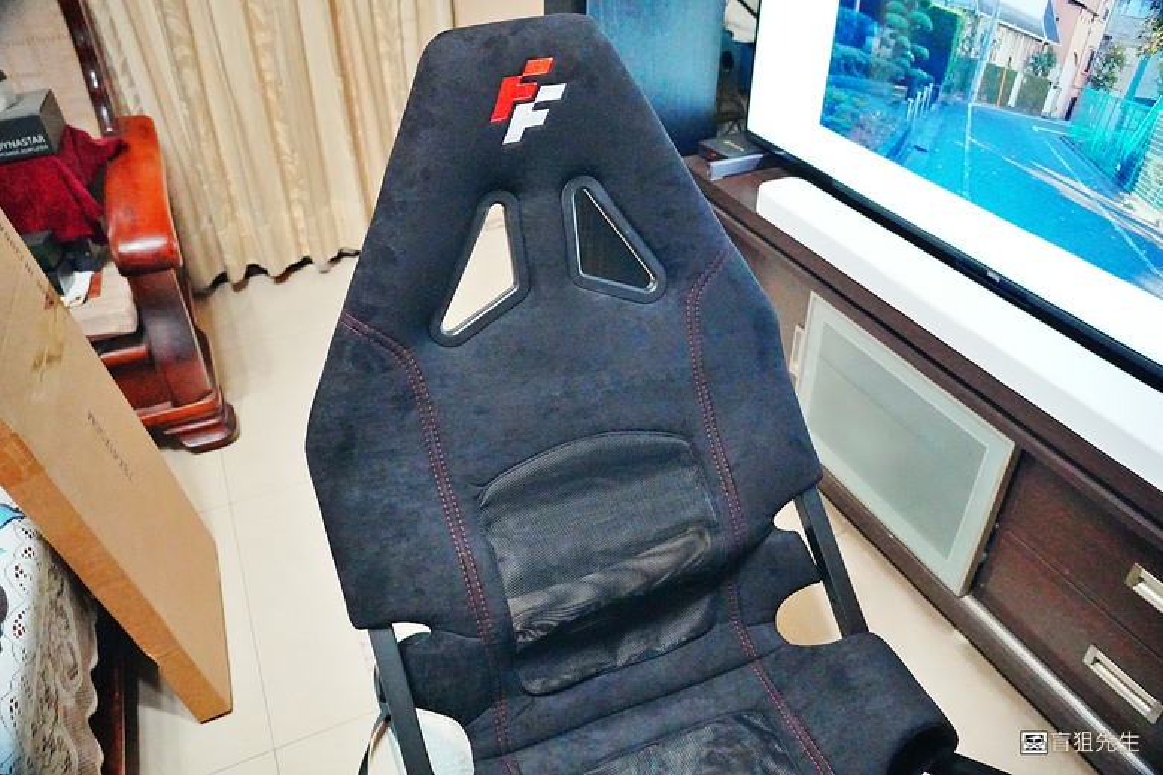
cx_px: 582
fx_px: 872
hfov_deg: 67.4
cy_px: 388
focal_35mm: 27
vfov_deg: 47.9
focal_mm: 18
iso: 12800
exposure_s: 1/125
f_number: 3.5
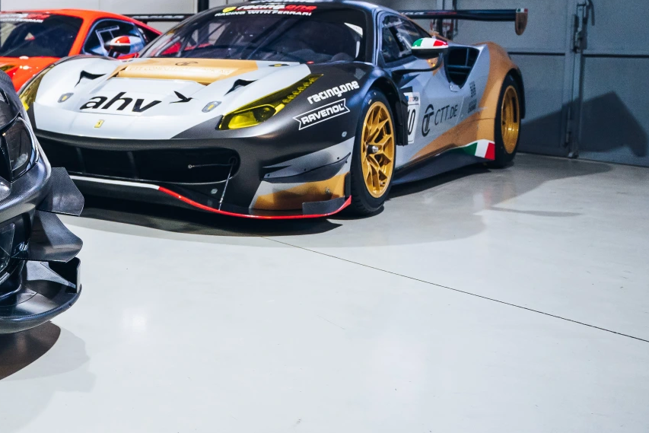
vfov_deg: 24.8
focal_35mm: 54
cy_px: 113
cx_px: -78
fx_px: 974
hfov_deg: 32.2
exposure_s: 1/320
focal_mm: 24
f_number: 2.8
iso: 2000
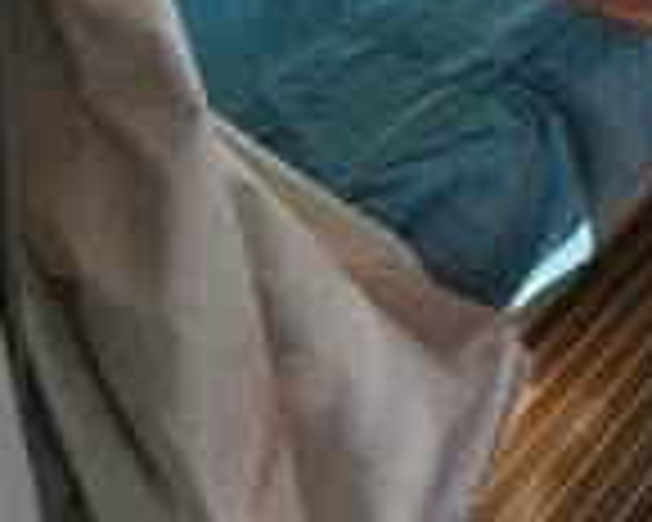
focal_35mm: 48
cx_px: 1084
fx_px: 926
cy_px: -277
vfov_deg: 24.1
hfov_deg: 24.5
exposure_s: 1/488
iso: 50
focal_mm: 2.2
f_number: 2.2
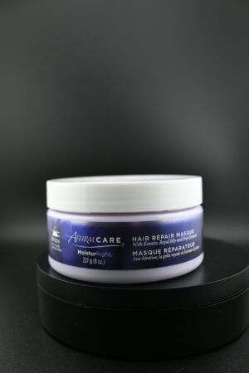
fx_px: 327
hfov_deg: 41.7
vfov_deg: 59.5
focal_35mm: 32
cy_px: 186
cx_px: 124
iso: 400
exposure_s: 1/250
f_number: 4
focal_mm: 21
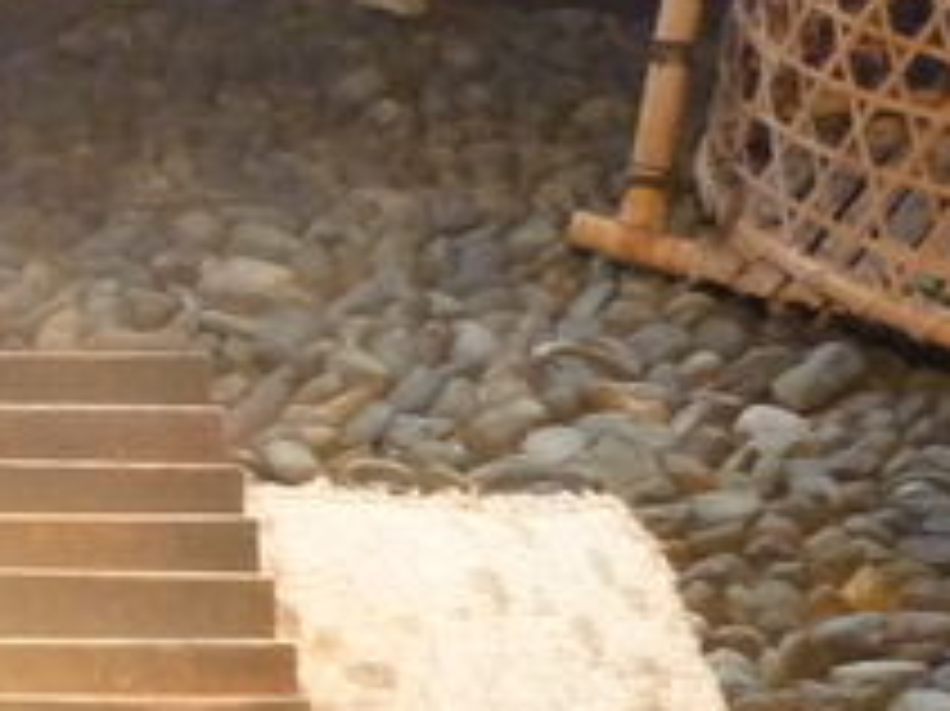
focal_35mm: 142
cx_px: -14
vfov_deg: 10.4
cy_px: 414
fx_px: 3895
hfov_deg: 13.7
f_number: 3.3
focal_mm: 4.5
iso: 400
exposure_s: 1/8
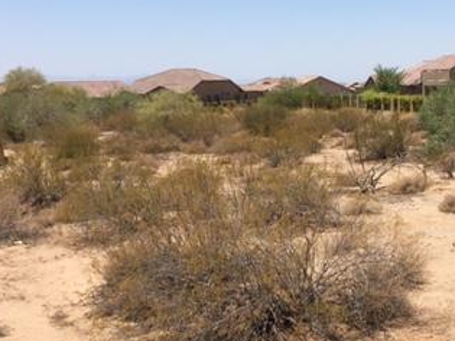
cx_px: 402
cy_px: 282
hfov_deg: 31.3
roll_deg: +0.6
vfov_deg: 24.3
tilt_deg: -12.5
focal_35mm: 59
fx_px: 775
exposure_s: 1/2083
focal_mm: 4.15
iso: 32
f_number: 2.2
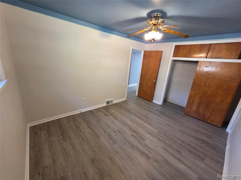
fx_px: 91
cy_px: 90
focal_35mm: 13
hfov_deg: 106.2
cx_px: 120
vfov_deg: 89.9
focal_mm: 2.2
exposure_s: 1/60
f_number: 2.2
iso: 500
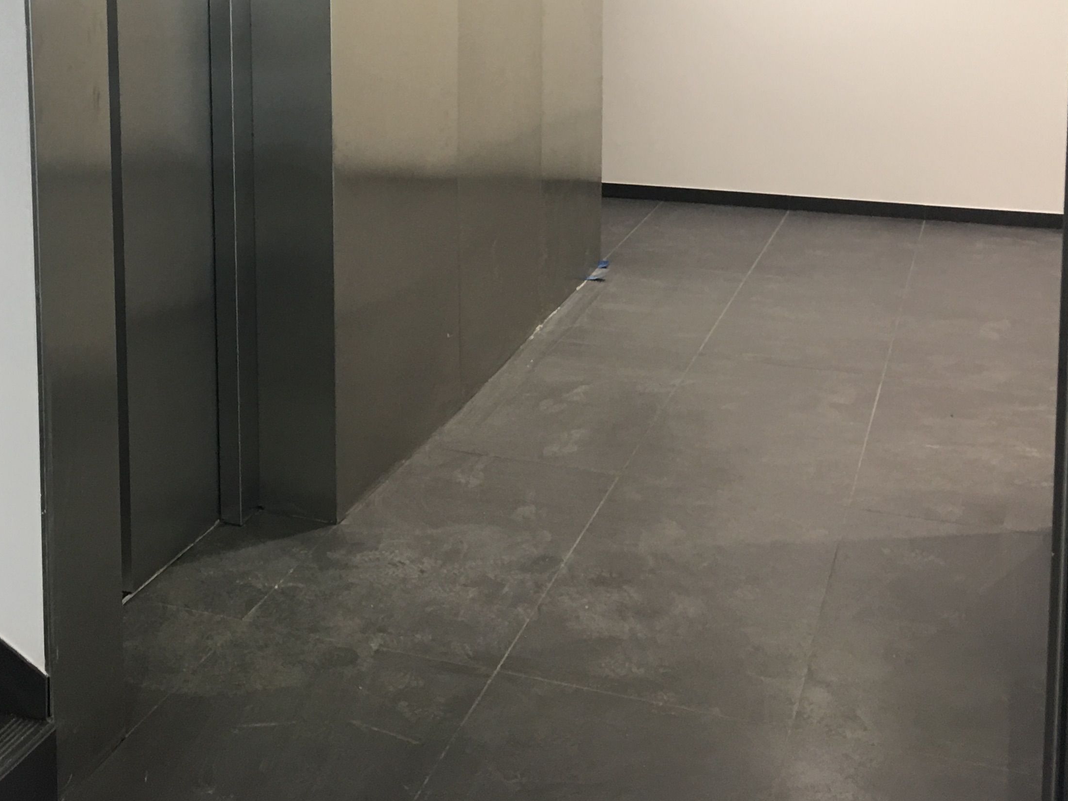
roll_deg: +0.7
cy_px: 96
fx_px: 1635
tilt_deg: -7.8
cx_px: 291
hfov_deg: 35.5
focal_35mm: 53
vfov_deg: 26.7
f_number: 2.2
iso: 50
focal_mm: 4.15
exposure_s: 1/17
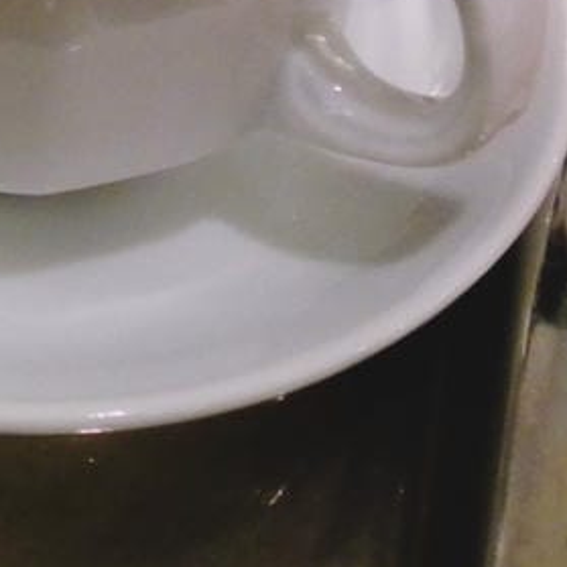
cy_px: -91
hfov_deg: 11.8
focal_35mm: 133
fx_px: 2465
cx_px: -537
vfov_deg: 12.8
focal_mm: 6.3
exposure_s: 1/31.3
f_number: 3.1
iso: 400
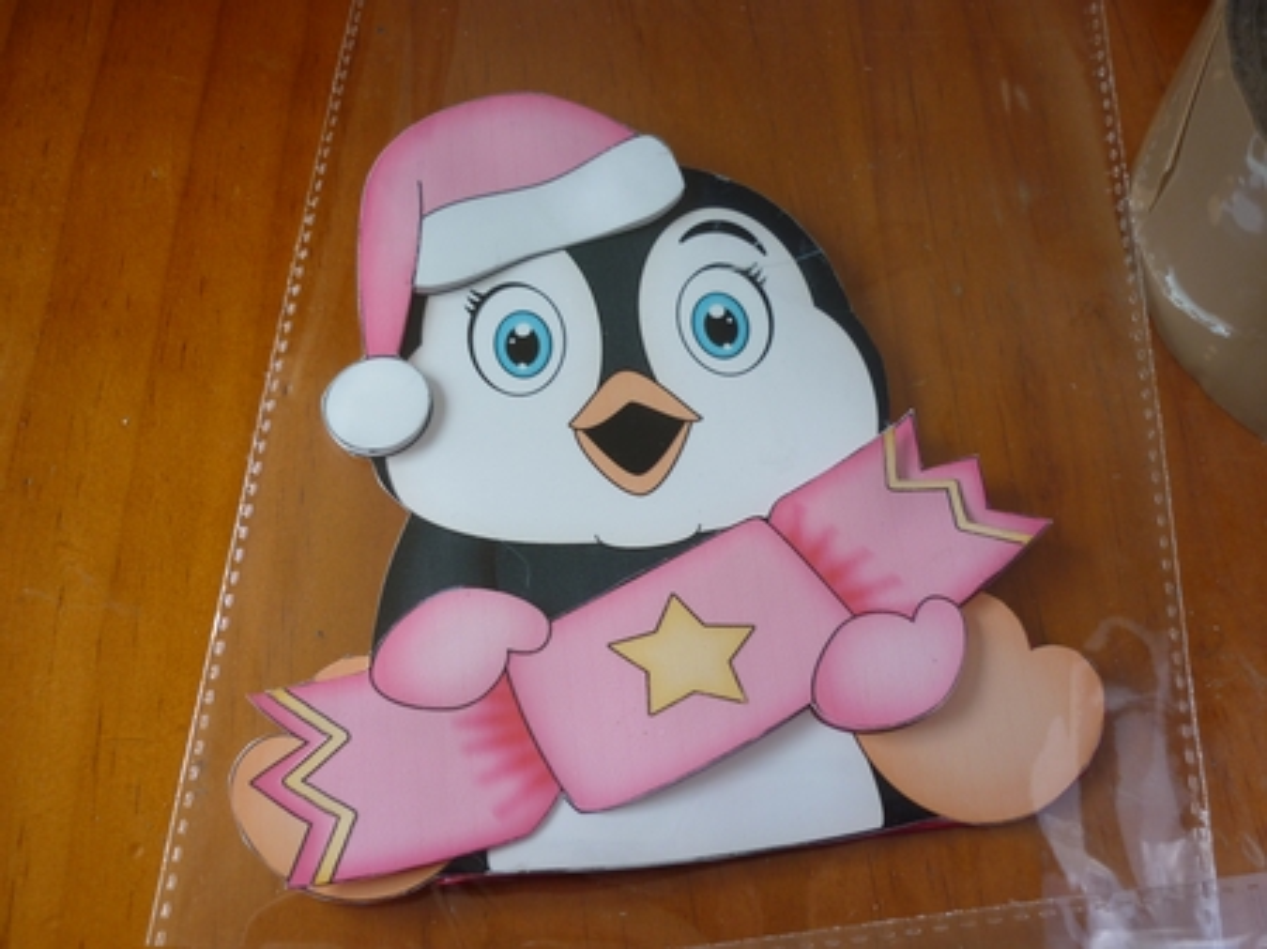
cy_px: 474
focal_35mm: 33
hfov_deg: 55.4
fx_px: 1207
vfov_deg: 42.9
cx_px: 634
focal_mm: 5.5
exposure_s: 1/60
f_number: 2.8
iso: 80
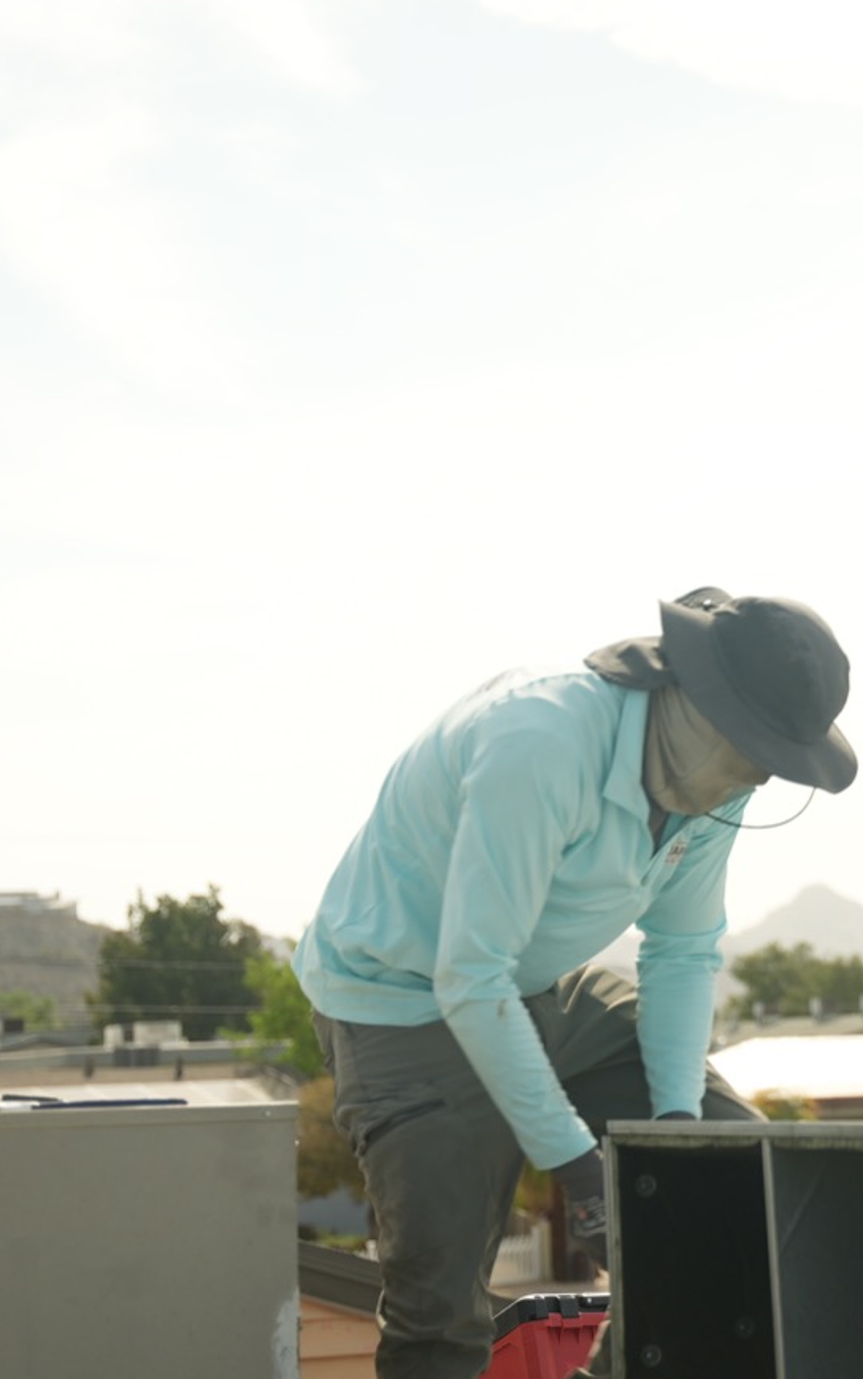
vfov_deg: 22.7
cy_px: 786
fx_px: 3435
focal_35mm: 91
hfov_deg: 13.9
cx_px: 1030
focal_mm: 48.7
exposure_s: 1/80
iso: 80
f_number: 2.8
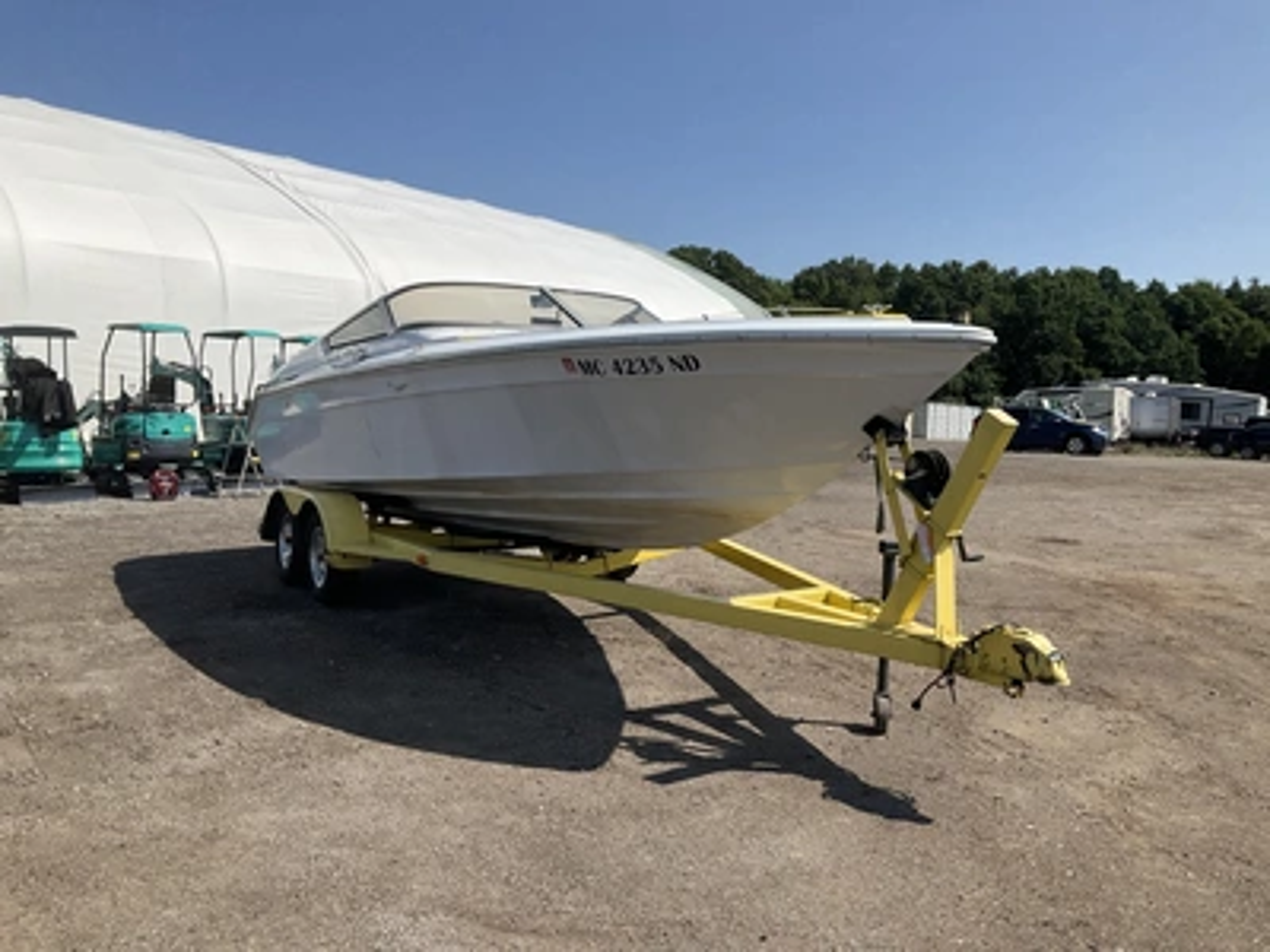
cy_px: 476
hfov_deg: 61.7
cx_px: 635
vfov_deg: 48.2
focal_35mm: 29
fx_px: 1064
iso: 25
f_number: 1.8
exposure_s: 1/2538
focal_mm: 3
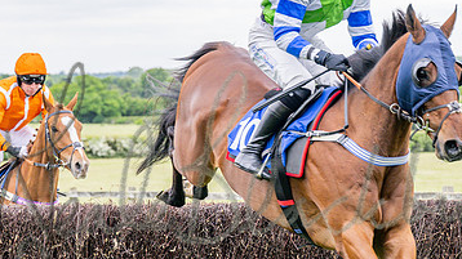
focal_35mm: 175
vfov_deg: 6.9
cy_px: 115
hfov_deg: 12.3
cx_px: 241
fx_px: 2143
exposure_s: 1/1250
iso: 400
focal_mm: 70
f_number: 4
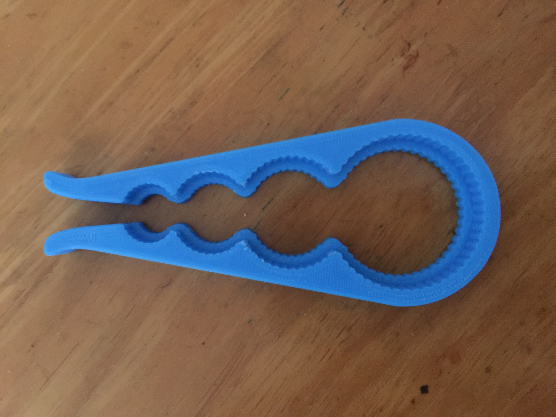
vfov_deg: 48.2
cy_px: 208
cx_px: 278
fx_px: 466
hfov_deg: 61.7
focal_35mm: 29
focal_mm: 4.15
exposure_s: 1/4
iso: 125
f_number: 2.2
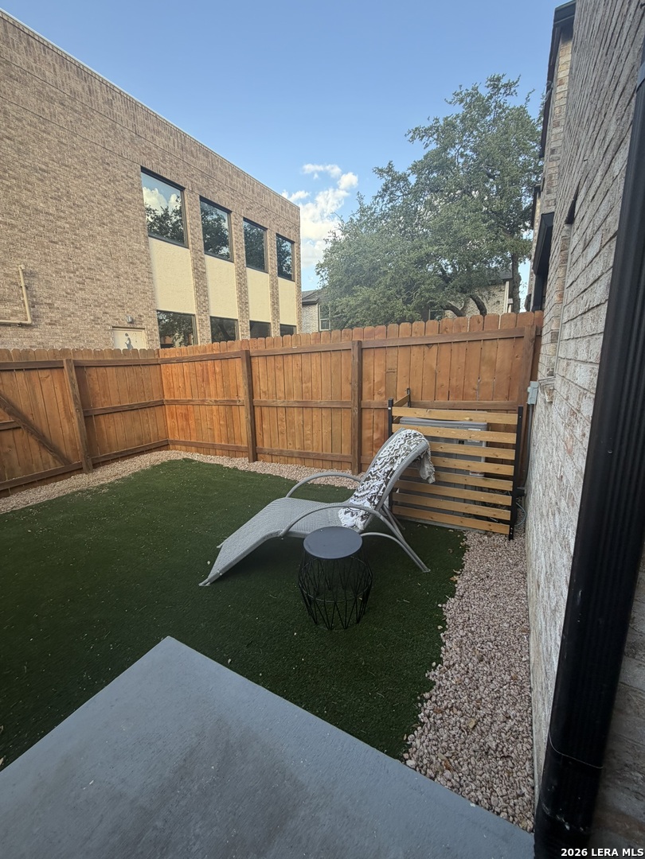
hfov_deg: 85.7
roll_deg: +1.4
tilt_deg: -11.2
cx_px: 322
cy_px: 430
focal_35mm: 14
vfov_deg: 102.1
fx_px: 348
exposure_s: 1/180
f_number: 2.2
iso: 40
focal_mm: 2.22
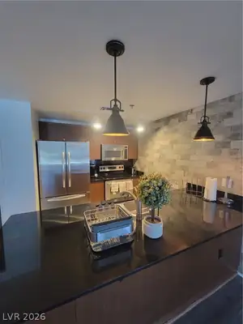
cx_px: 122
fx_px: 122
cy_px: 162
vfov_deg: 106.2
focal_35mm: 13
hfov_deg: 89.9
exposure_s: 1/30
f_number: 2.2
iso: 400
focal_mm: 2.2
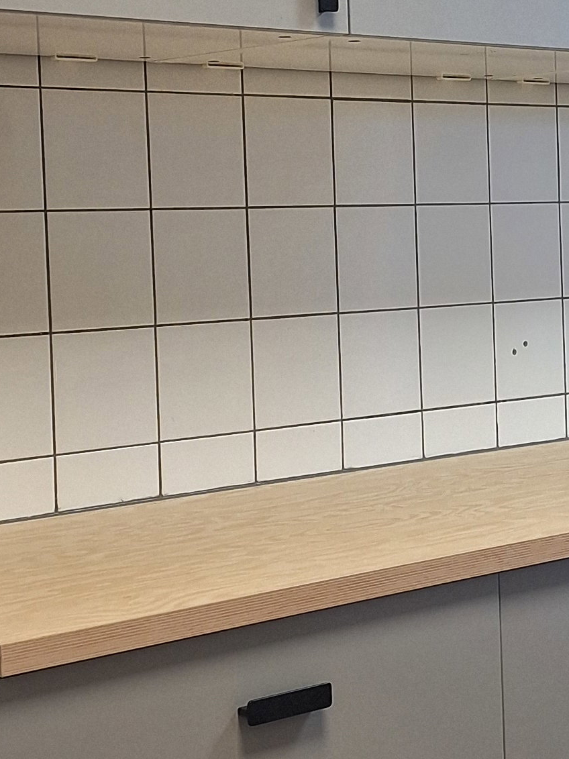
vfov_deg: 23.5
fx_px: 1819
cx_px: 519
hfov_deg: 17.5
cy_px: 260
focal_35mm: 83
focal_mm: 5.54
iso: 80
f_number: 1.8
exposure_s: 1/50
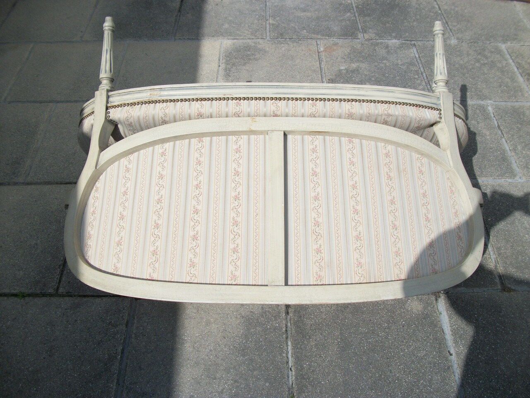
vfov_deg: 44.2
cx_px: 265
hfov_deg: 56.8
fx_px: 490
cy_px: 199
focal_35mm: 32
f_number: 8.8
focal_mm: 5.7
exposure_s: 1/320
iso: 80
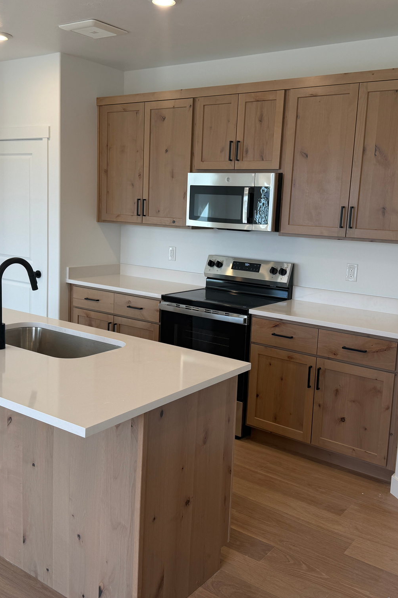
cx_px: 200
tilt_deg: -7.2
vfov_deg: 55.8
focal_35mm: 34
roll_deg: -2.9
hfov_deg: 38.9
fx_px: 564
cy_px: 294
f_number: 1.78
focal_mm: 6.76
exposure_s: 1/179
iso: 64
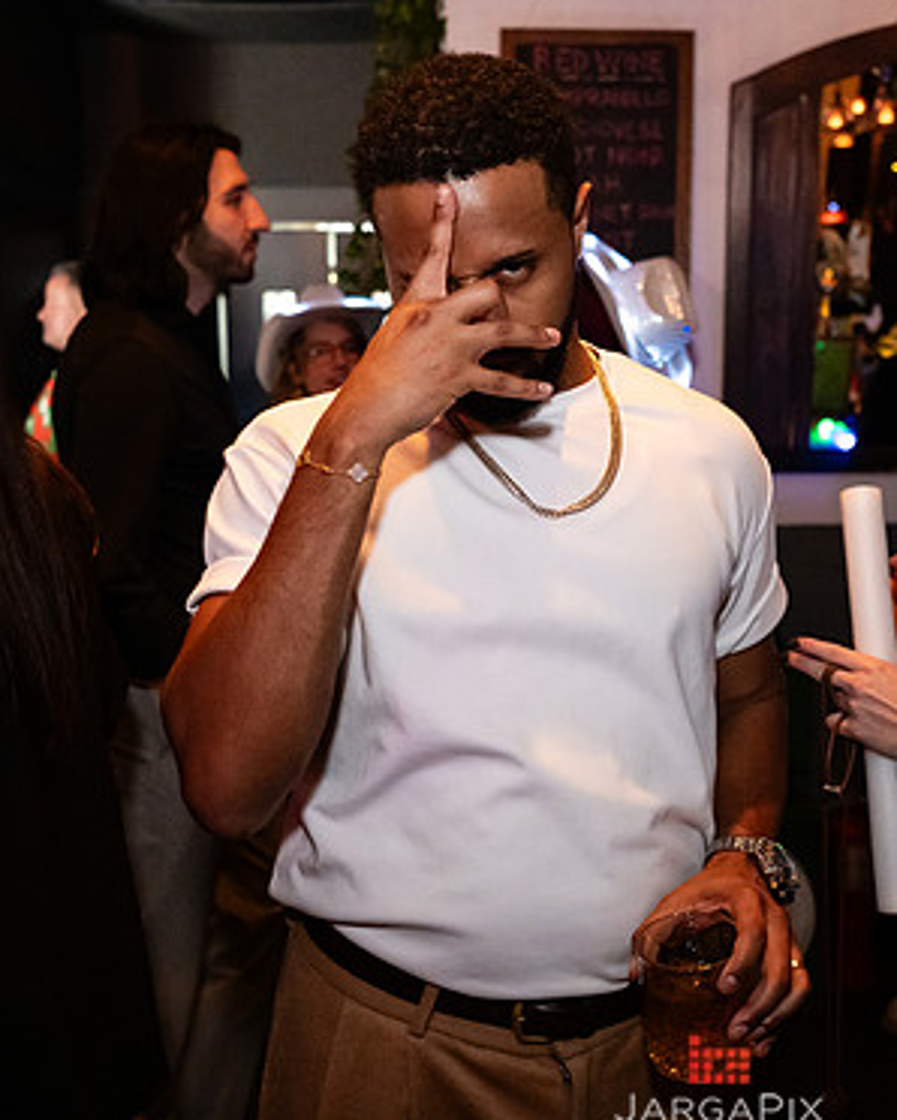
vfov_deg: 42.8
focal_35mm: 43
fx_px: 1426
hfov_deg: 34.8
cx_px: 532
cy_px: 500
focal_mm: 24
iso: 3200
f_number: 2.8
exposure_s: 1/100
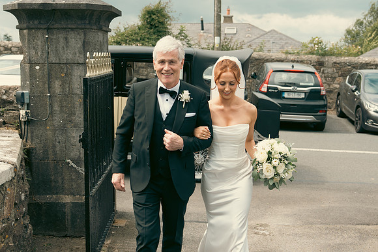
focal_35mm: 52
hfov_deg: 38.2
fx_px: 546
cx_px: 189
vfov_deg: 26.0
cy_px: 126
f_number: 3.5
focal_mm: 35
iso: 125
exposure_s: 1/640
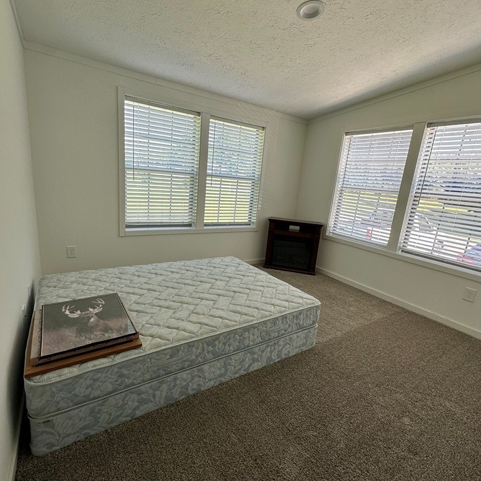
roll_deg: -6.2
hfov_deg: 84.0
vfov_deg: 84.0
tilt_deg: -12.8
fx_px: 267
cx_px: 234
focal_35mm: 17
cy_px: 240
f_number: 2.2
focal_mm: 2.22
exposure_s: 1/99
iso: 50
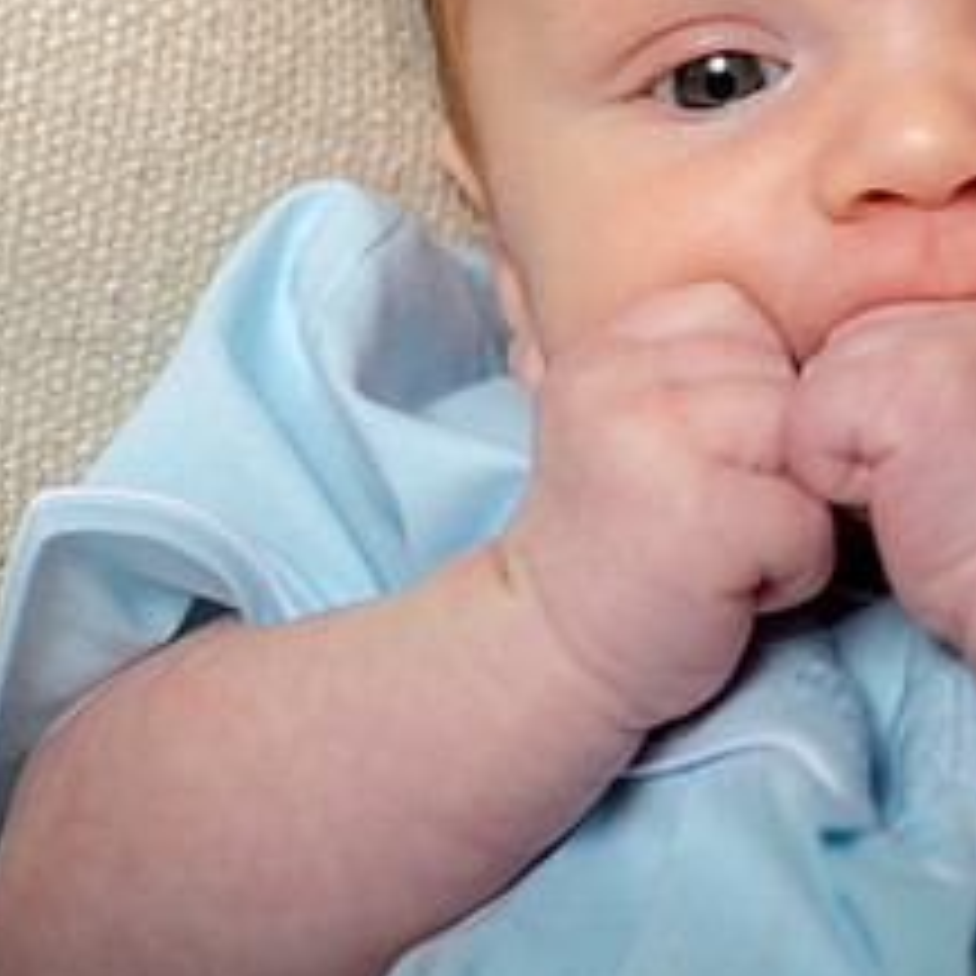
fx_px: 14514
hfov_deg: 3.8
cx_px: 1057
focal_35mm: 455
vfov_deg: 3.8
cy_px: 144
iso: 250
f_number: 5.6
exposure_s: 1/200
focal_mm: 200
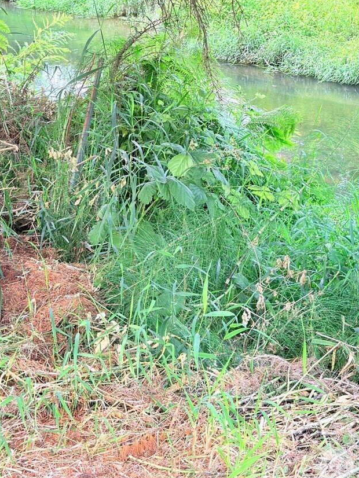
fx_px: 843
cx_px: 181
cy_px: 76
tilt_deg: -13.7
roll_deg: +0.9
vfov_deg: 30.7
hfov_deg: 24.0
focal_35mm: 61
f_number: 1.78
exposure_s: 1/121
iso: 80
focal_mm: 6.76
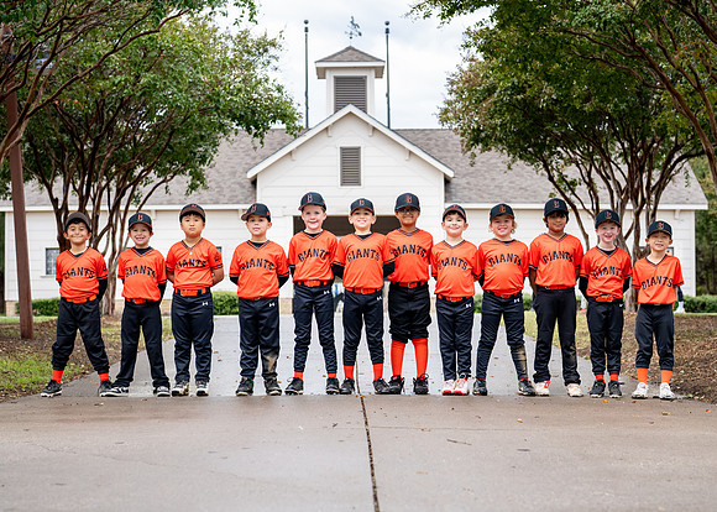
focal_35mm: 68
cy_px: 296
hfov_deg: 29.0
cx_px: 366
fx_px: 1387
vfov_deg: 20.9
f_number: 2.8
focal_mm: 50
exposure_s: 1/1000
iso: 320
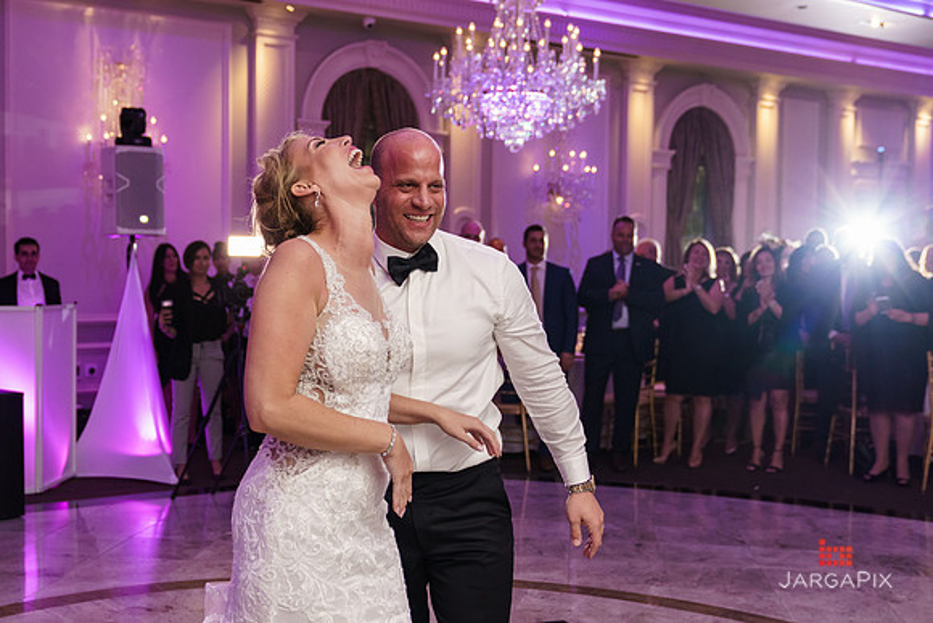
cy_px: 327
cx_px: 356
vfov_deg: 28.4
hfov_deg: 41.3
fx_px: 1229
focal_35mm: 47
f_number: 2.8
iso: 1600
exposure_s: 1/200
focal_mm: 35
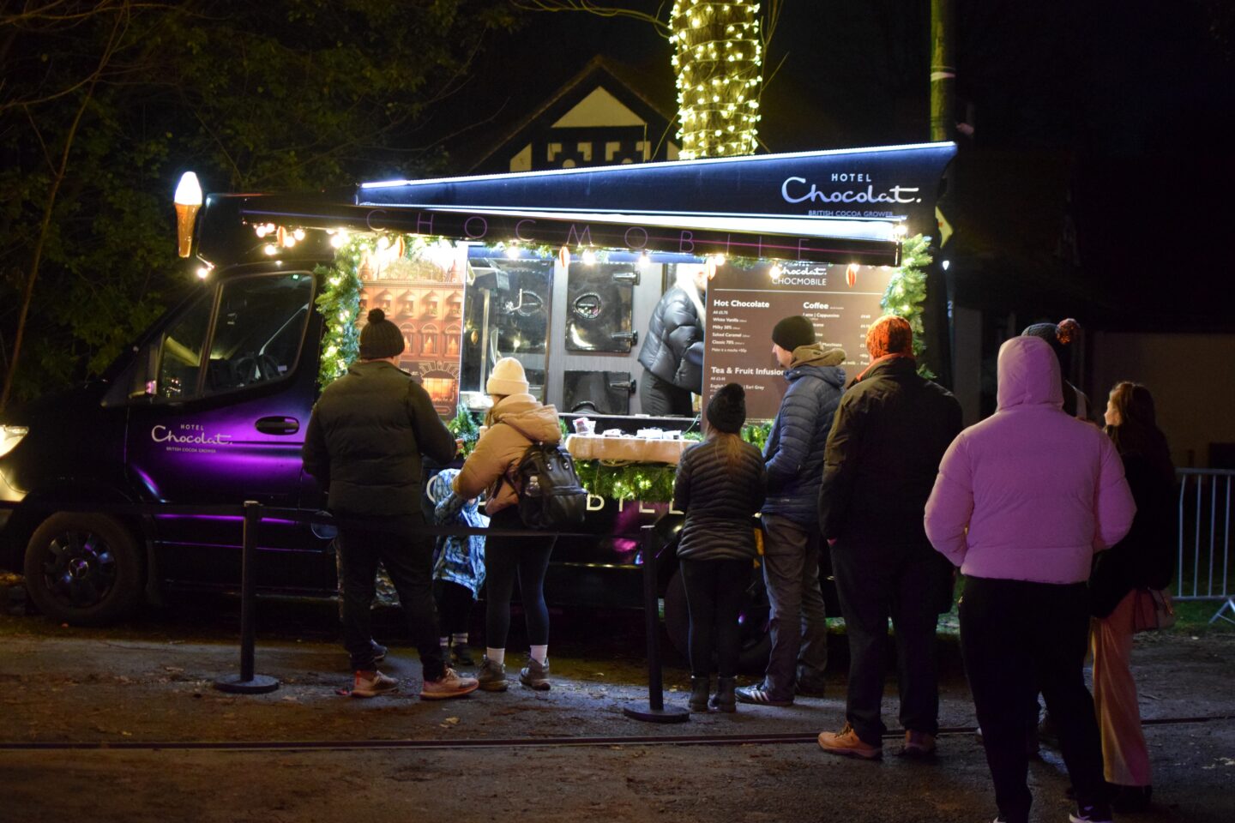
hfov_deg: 37.9
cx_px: 618
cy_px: 412
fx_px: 1801
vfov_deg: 25.8
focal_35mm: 52
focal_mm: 35
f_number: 2
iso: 3200
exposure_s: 1/50
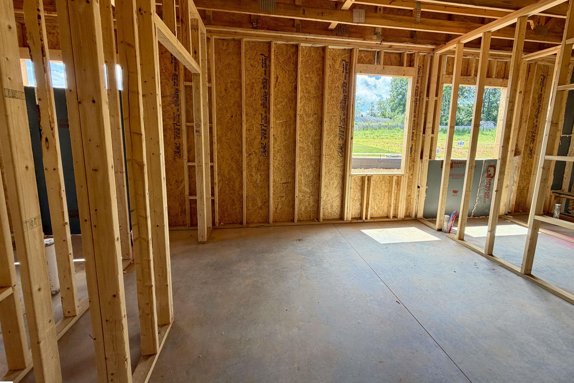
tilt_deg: -8.0
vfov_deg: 76.9
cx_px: 291
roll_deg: -0.5
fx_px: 239
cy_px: 165
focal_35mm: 15
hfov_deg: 100.4
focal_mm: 2.22
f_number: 2.2
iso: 64
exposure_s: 1/121
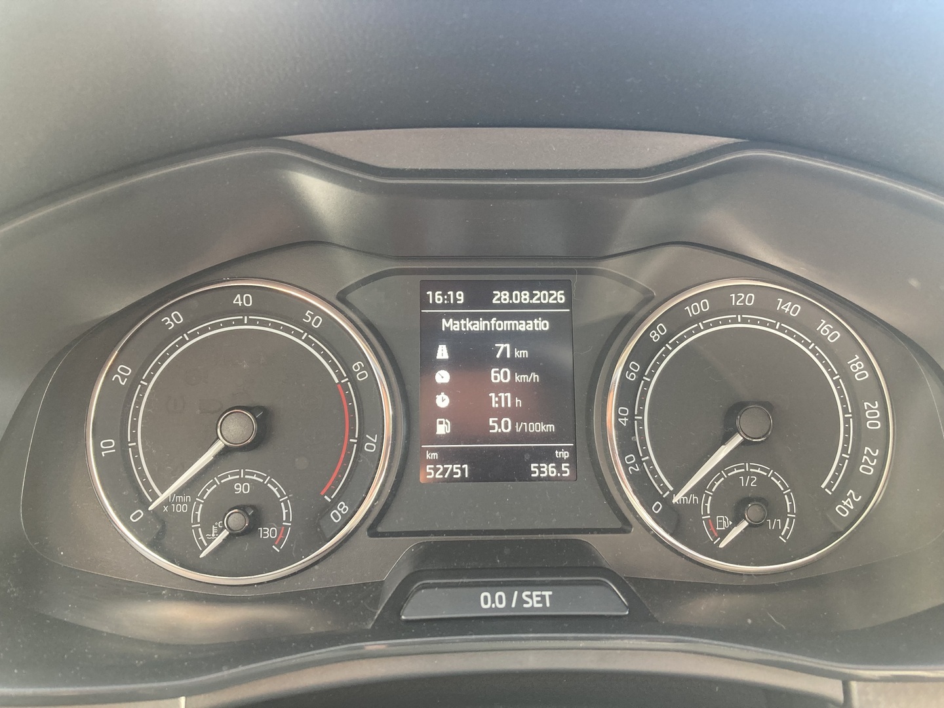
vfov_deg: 49.7
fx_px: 764
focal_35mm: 28
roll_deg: +0.3
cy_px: 354
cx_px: 472
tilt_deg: -16.3
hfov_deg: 63.4
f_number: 1.8
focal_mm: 3.99
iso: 80
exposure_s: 1/60
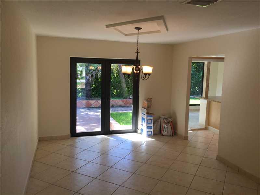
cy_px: 98
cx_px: 130
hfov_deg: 61.7
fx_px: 218
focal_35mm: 29
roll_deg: -2.2
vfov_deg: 48.2
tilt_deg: -6.3
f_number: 2.2
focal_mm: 4.15
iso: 32
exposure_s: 1/120
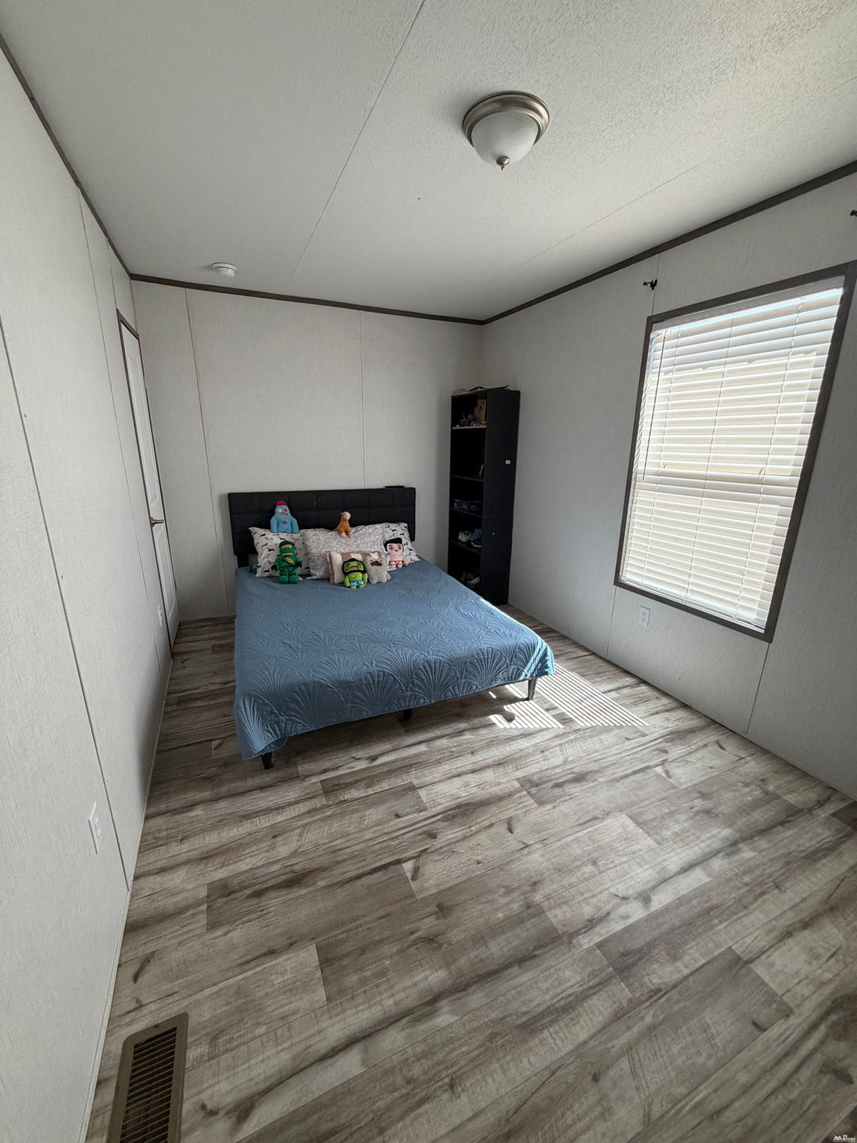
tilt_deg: -16.6
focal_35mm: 14
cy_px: 572
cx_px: 428
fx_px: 462
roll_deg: -1.4
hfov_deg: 85.7
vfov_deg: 102.1
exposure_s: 1/121
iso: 200
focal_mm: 2.22
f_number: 2.2
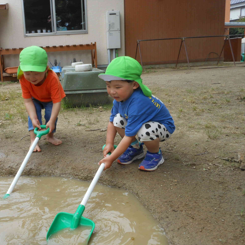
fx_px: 312
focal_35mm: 39
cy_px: 123
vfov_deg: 42.8
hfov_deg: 42.5
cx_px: 90
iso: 80
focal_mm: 5.9
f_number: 4
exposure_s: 1/250
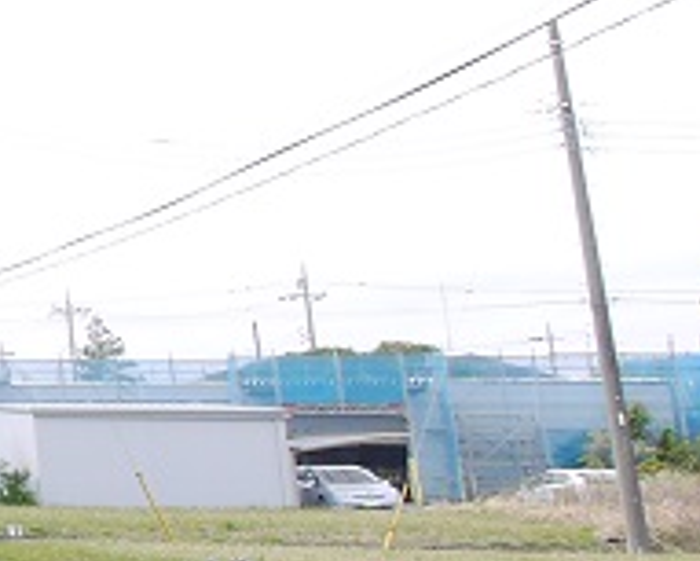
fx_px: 1658
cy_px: 169
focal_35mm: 80
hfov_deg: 13.1
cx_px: -1180
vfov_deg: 19.1
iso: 160
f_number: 6.3
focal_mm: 7
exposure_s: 1/250
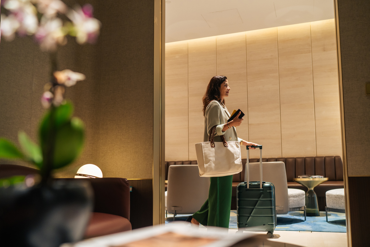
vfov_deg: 37.9
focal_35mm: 35
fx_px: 360
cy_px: 124
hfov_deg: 54.4
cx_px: 185
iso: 1000
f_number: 2.2
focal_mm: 35
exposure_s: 1/250
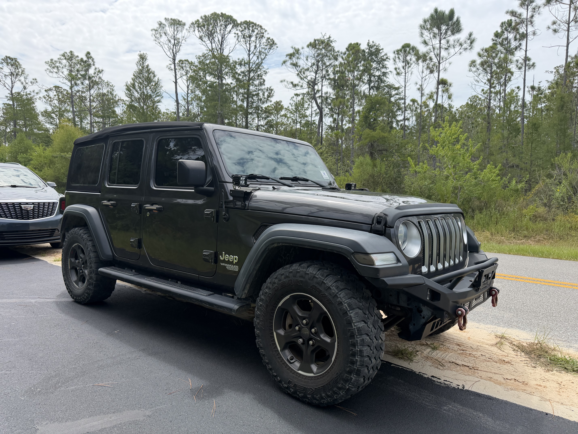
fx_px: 401
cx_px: 289
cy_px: 217
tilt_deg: -3.8
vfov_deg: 56.8
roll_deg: -0.7
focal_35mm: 24
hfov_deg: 71.6
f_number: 1.78
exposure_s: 1/4167
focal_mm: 6.76
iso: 125
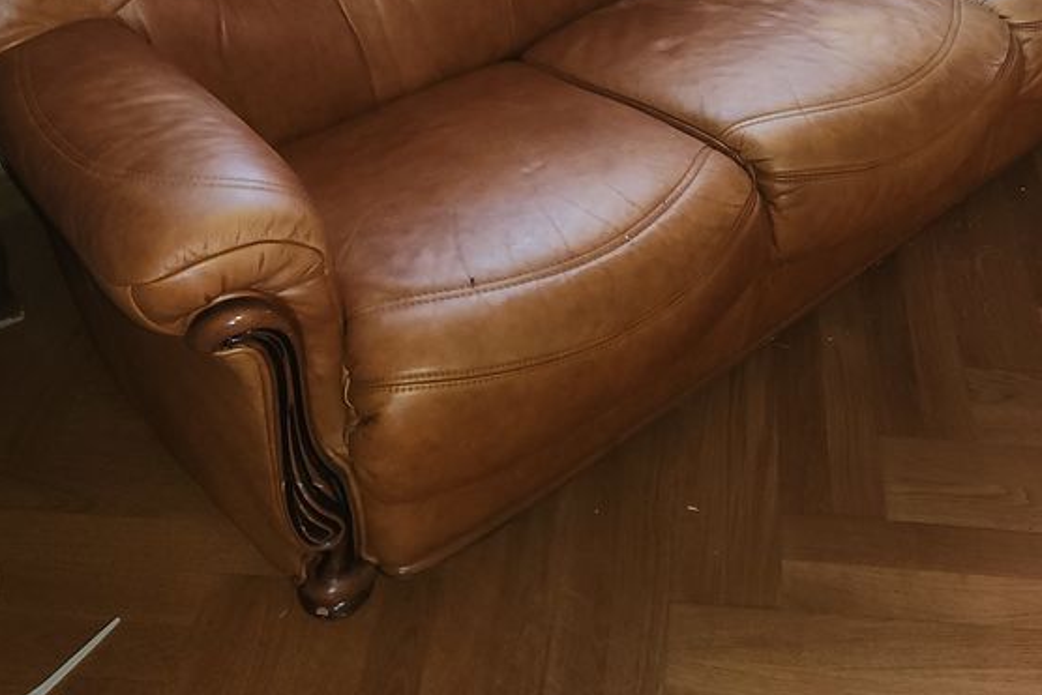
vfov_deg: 30.0
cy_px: 79
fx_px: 1245
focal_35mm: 43
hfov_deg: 45.0
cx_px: 662
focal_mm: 5.4
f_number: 1.8
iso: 125
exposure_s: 1/17
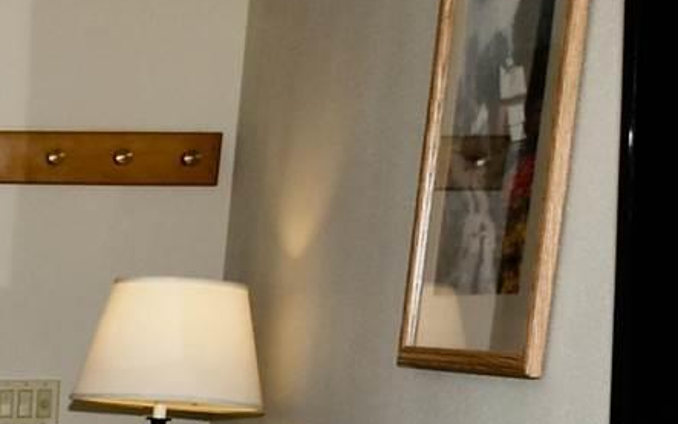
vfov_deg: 11.7
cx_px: -600
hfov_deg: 16.1
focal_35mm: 106
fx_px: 1959
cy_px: 663
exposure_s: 1/60
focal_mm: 10
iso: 100
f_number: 7.1
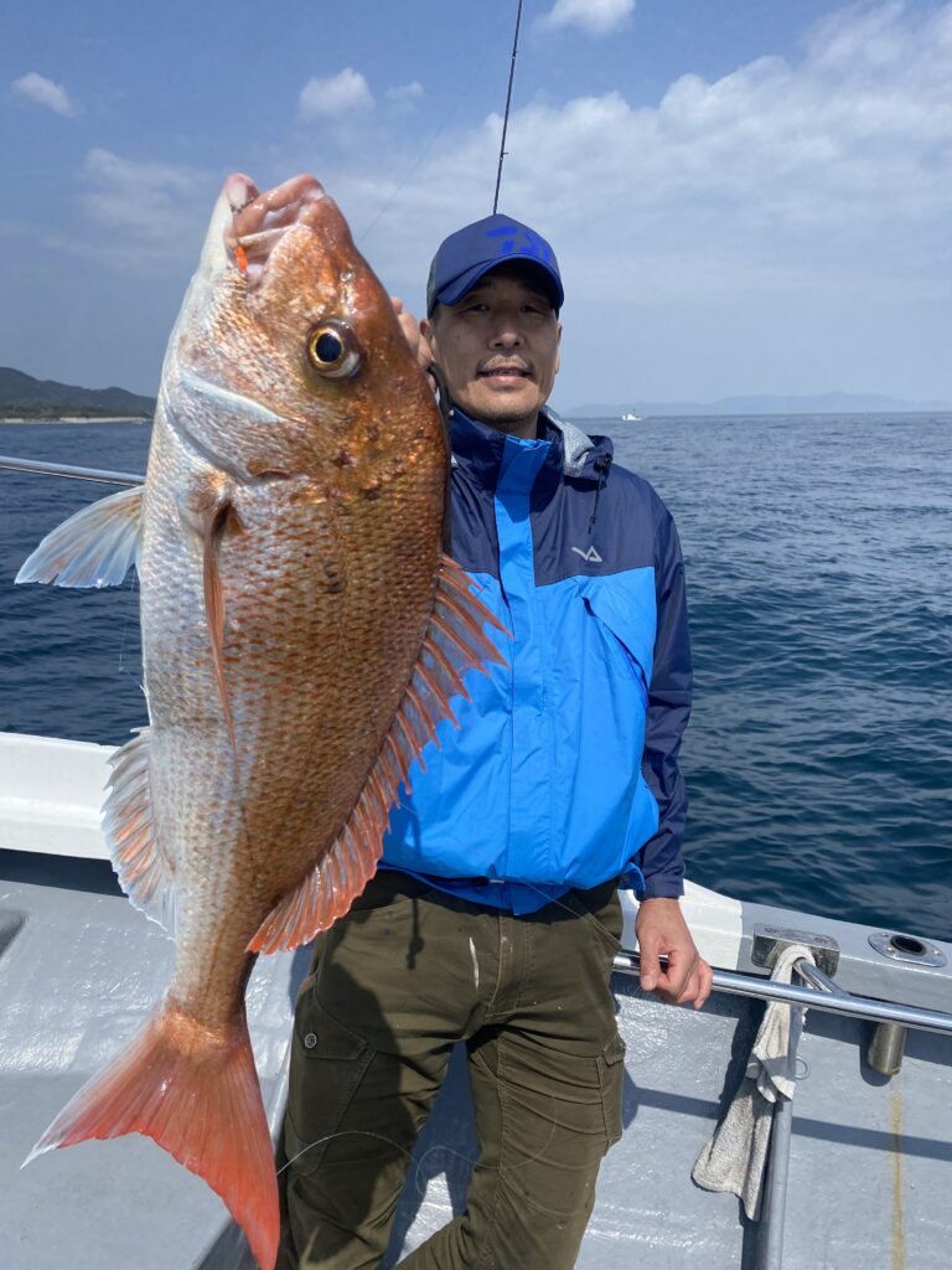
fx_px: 953
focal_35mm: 26
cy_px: 635
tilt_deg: -16.8
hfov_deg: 53.1
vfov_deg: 67.3
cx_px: 476
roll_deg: +2.1
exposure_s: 1/3401
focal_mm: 4.25
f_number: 1.8
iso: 32
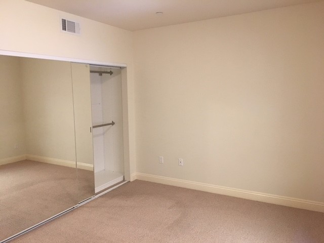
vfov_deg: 48.2
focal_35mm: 29
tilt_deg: -5.1
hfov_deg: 61.7
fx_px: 271
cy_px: 122
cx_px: 162
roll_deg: +0.5
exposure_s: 1/15
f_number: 2.2
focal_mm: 4.15
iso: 100
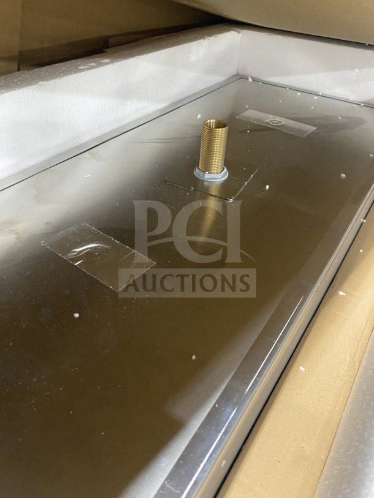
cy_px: 249
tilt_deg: -38.4
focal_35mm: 26
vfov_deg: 67.3
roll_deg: -4.7
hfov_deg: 53.1
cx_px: 187
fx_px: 374
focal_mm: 4.25
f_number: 1.8
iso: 500
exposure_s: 1/57
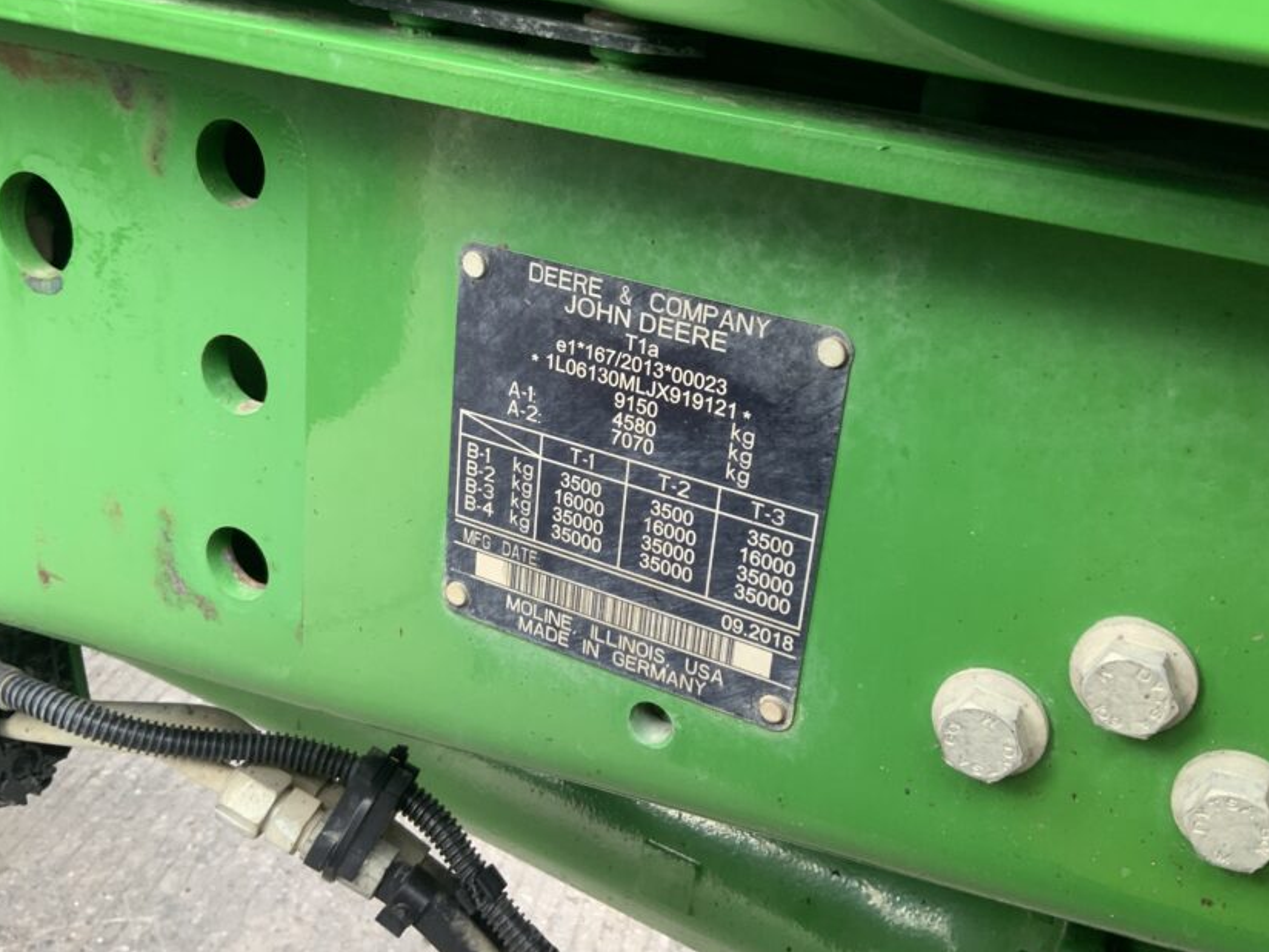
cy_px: 398
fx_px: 1320
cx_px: 683
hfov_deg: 51.3
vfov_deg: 39.6
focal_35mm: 36
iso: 40
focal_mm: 3
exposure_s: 1/122
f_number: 1.8
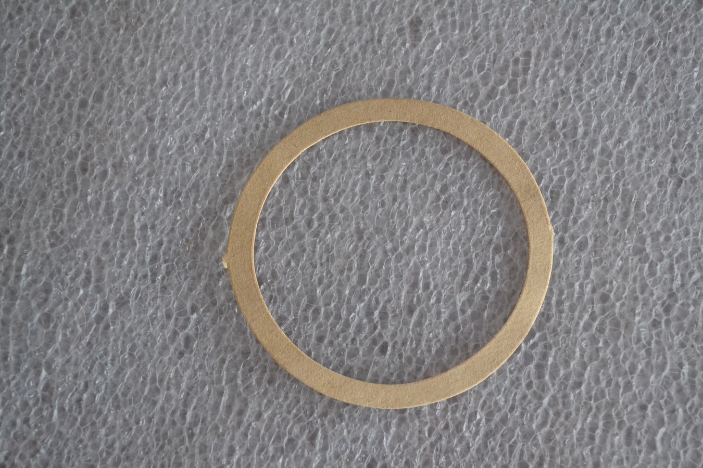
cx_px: 352
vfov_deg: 23.8
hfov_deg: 35.1
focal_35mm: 57
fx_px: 1113
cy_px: 234
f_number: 5
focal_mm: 38
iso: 3200
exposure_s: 1/60
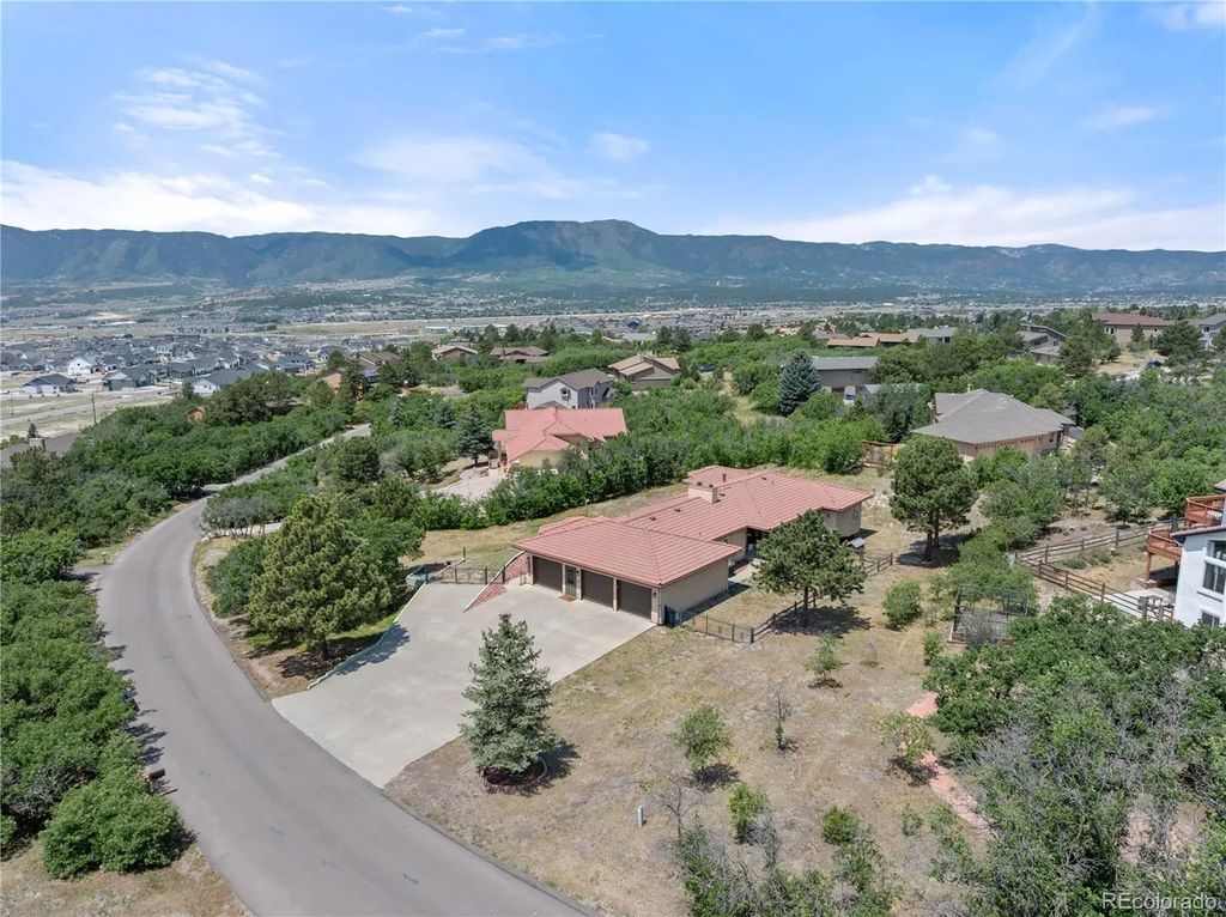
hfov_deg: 71.6
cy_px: 458
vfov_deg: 56.7
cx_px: 613
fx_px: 849
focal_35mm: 24
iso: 150
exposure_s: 1/320
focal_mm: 12.29
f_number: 2.8
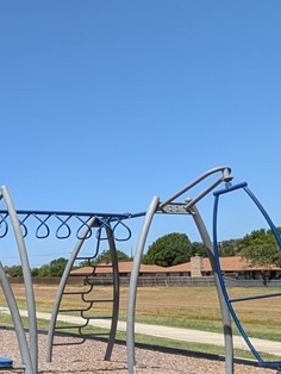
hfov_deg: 23.0
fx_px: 422
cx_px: -208
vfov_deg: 46.5
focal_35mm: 39
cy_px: 268
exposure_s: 1/2545
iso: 51
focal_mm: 2.02
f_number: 1.7
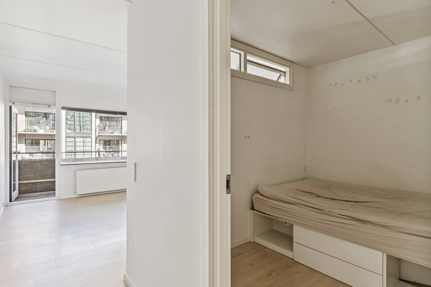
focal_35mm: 19
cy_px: 145
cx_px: 216
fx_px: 227
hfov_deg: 86.9
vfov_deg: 64.6
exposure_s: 1/50
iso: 400
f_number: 7.1
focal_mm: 12
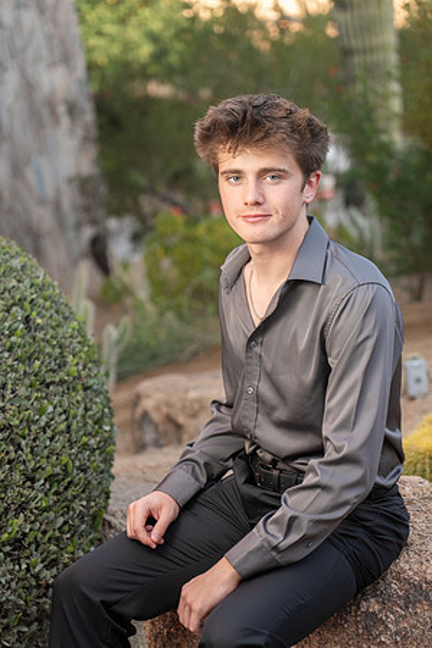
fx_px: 1890
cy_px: 324
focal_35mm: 105
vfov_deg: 19.5
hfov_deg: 13.0
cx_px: 216
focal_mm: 105
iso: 800
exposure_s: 1/80
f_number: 4
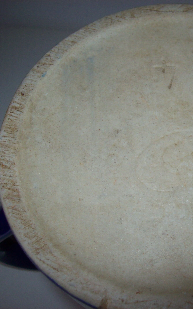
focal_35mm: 51
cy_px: 155
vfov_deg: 39.6
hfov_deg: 24.7
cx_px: 171
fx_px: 429
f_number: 2.7
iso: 80
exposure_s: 1/64
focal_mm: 6
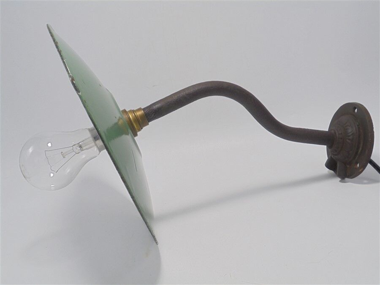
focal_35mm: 49
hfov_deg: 38.9
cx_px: 190
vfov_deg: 29.7
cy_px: 142
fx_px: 538
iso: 100
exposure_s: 1/50
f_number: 4.8
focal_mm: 8.9
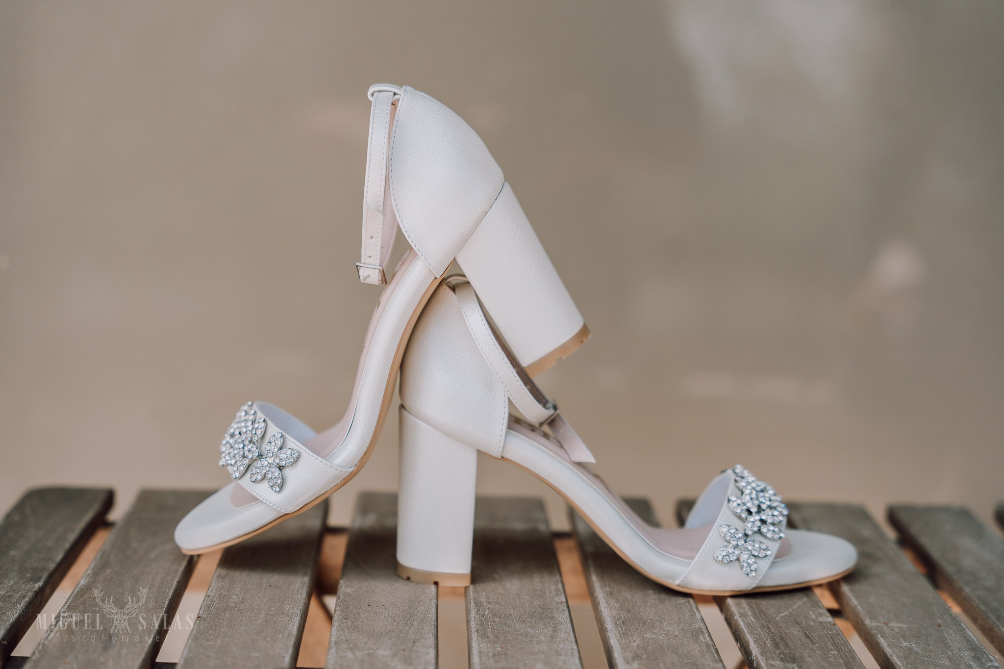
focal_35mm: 70
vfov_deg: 19.5
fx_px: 1952
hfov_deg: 28.8
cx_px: 502
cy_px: 334
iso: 100
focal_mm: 70
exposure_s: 1/800
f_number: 2.8
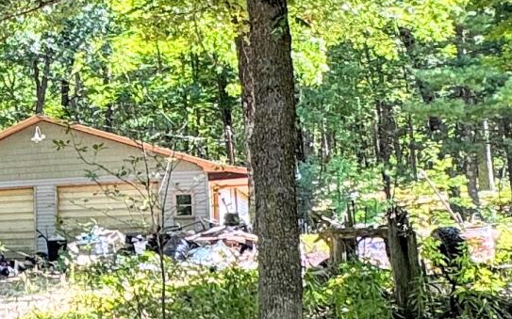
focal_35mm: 82
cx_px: -222
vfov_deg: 15.9
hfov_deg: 21.7
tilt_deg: +8.5
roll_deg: -1.1
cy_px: 130
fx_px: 1144
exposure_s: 1/172
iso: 40
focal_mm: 2.22
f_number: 2.2
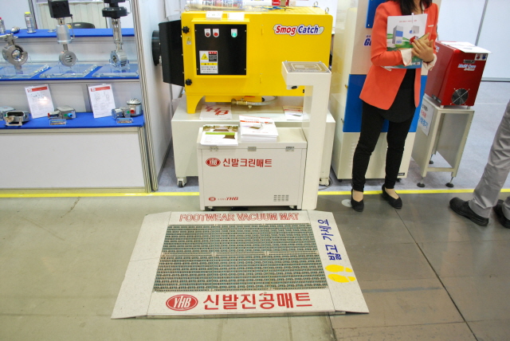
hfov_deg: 67.3
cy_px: 170
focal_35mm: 27
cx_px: 255
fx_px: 383
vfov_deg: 48.0
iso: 800
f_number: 3.5
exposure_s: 1/30
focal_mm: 18
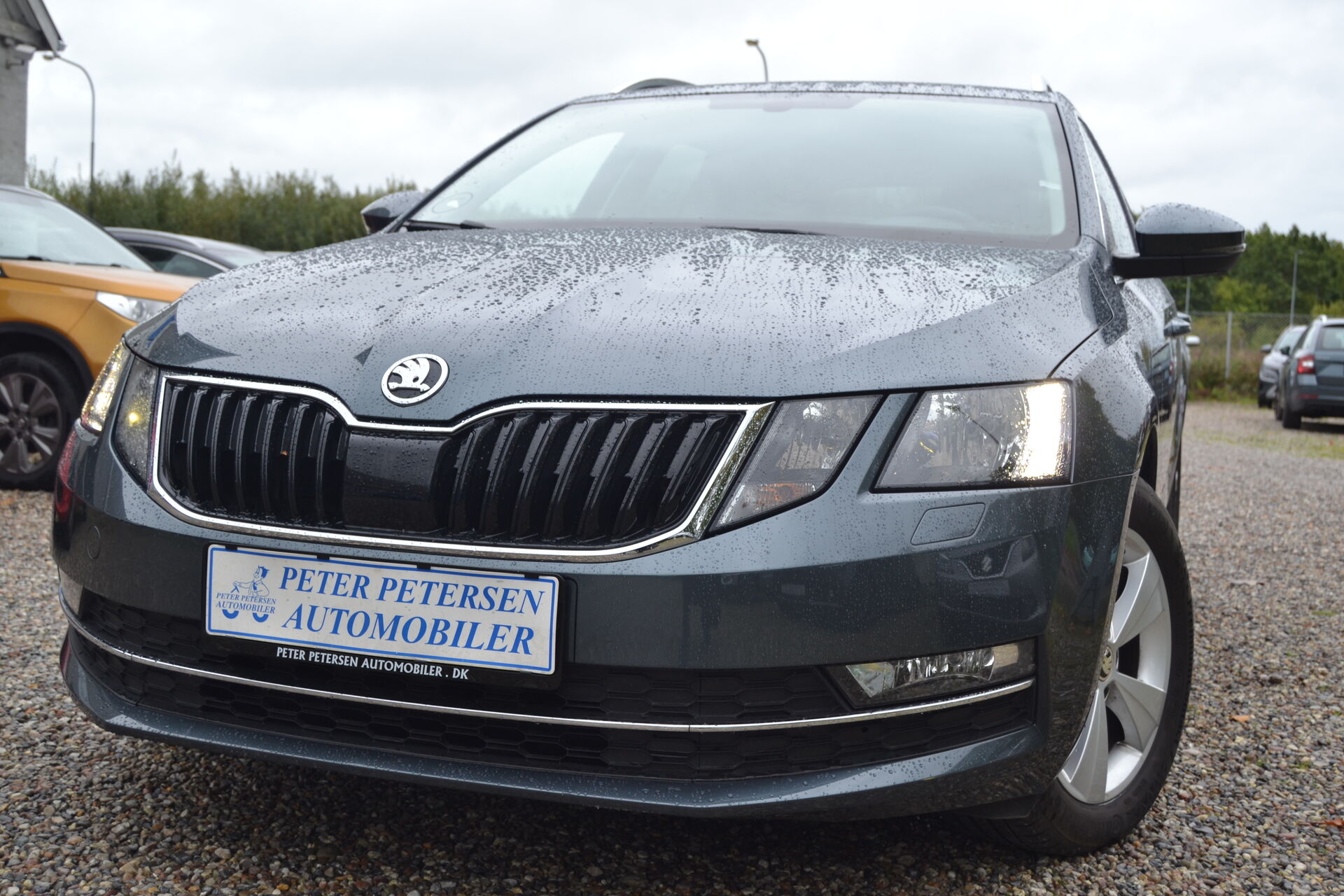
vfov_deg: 31.9
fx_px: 1568
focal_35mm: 42
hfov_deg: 46.4
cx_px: 672
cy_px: 448
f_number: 5.6
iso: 100
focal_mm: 28
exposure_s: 1/125
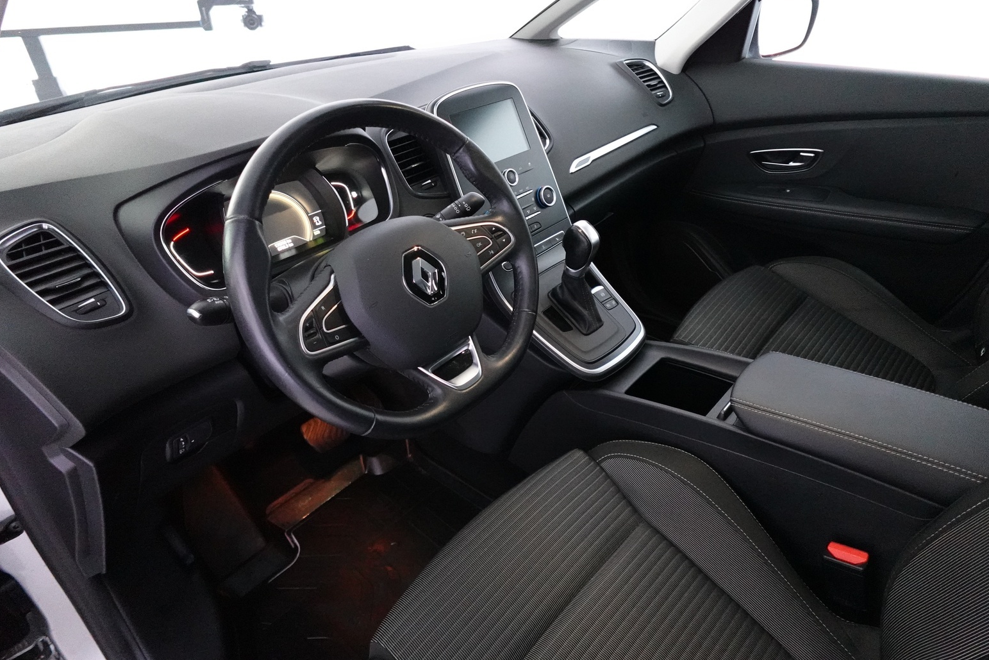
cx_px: 513
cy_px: 316
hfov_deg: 81.2
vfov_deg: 59.5
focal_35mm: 21
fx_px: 577
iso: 4000
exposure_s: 1/80
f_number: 2
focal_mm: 7.6
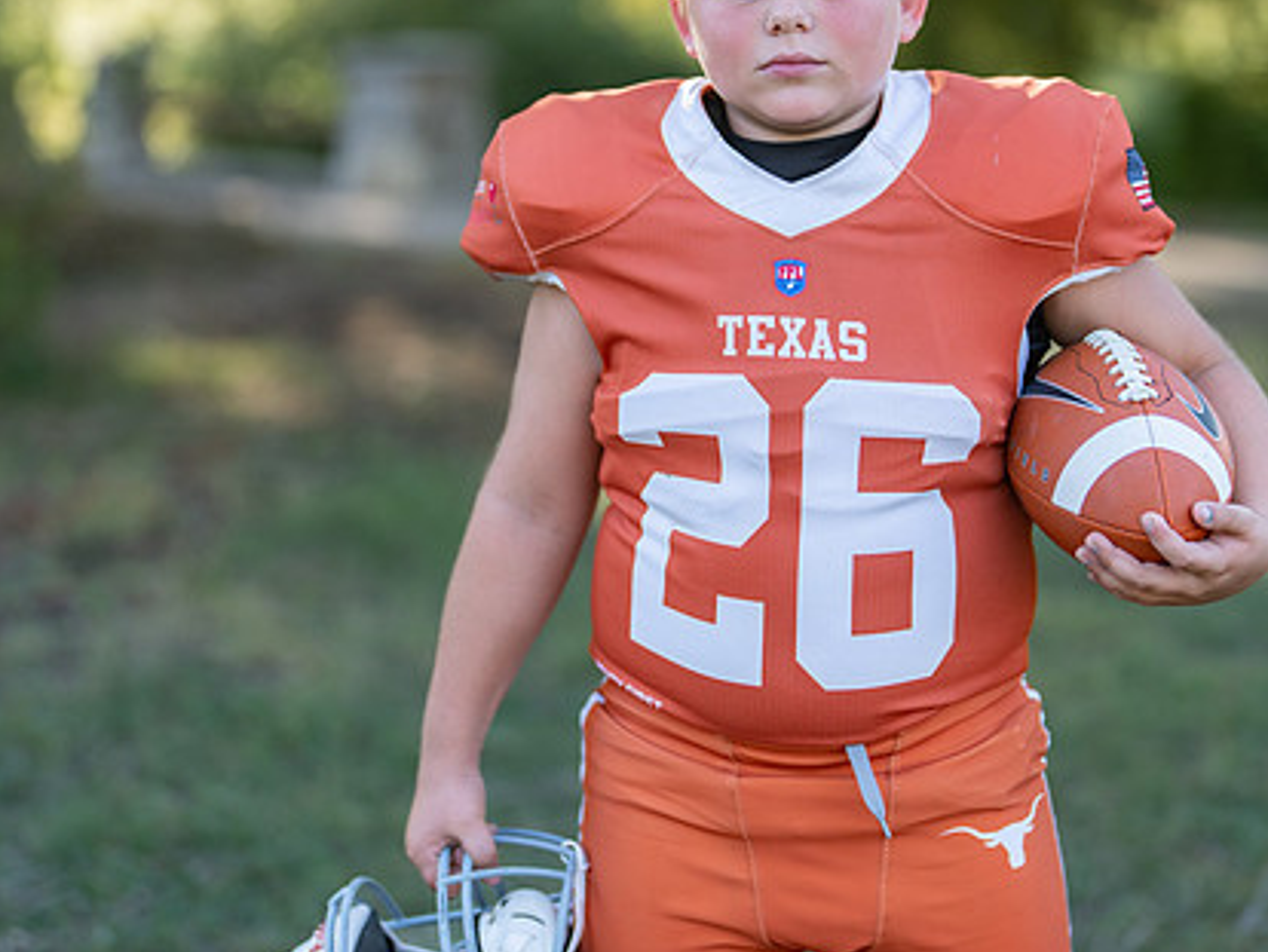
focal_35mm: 81
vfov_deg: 18.2
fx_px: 2969
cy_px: 307
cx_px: 791
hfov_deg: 24.0
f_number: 1.2
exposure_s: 1/1250
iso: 100
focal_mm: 50
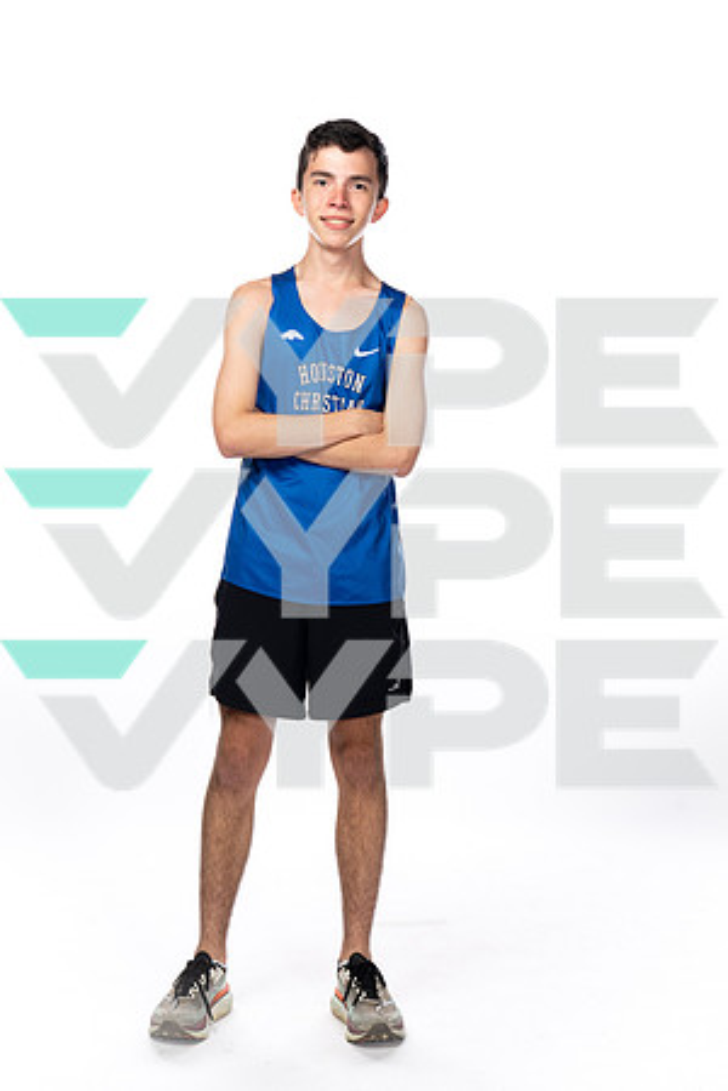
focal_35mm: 55
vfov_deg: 36.2
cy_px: 546
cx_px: 364
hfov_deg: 24.6
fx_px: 1668
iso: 640
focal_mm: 55
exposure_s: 1/250
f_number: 8
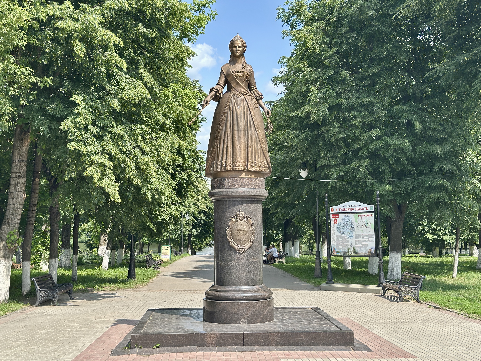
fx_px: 667
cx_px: 240
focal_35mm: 48
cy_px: 180
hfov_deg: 39.7
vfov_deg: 30.3
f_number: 1.78
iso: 100
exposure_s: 1/2667
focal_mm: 6.86
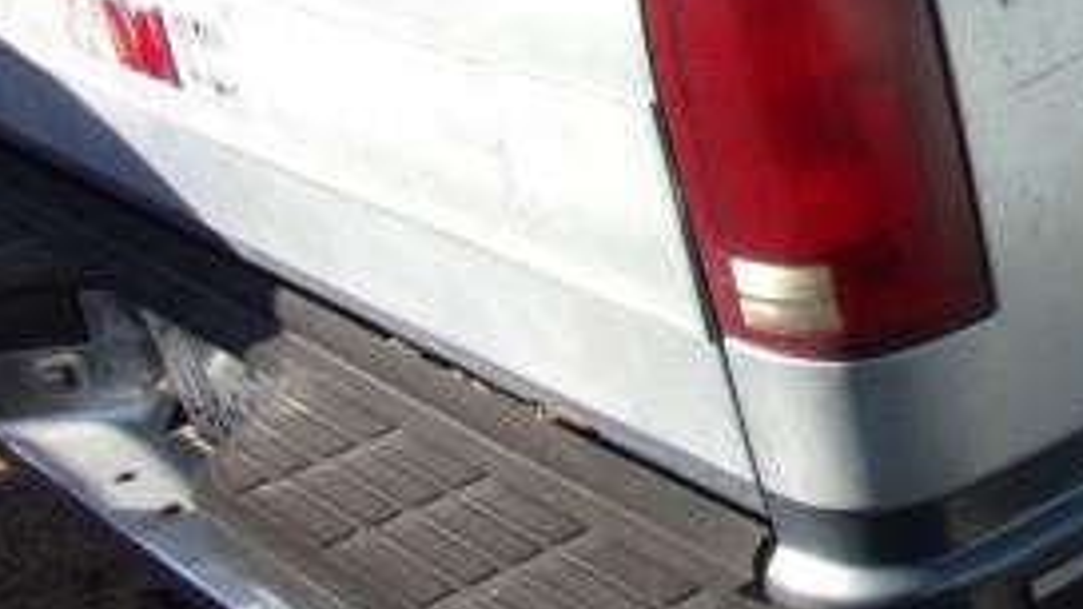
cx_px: 1326
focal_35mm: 77
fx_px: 2211
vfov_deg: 15.1
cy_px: -131
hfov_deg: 24.7
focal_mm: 4.3
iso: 80
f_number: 3.3
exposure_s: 1/750
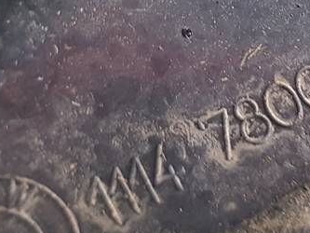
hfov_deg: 22.9
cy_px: 14
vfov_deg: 18.1
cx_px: 345
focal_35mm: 80
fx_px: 717
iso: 200
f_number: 1.7
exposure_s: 1/33
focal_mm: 4.2
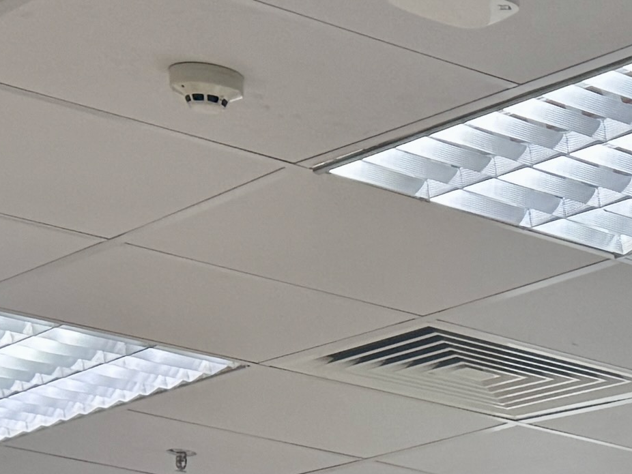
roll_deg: -2.8
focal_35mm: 148
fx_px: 2703
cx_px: 1011
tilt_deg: -5.2
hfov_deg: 12.5
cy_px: 1242
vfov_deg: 8.8
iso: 80
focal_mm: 6.76
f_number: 1.78
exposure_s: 1/100
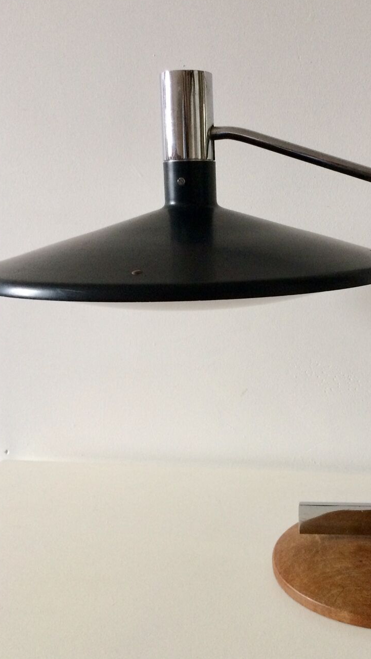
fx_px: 700
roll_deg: +2.8
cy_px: 304
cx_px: 257
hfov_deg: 29.4
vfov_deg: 50.4
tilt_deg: -8.4
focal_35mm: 40
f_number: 2.2
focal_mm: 4.15
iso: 200
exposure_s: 1/33
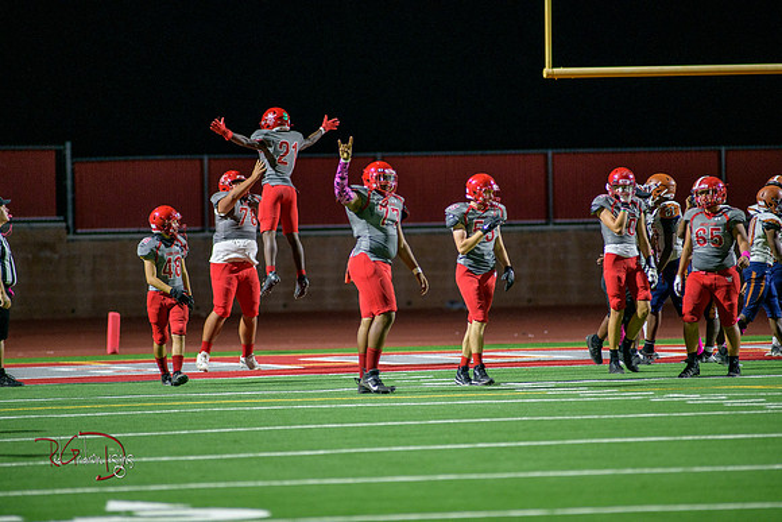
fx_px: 6518
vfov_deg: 4.6
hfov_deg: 6.9
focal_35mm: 300
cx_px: 391
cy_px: 261
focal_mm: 300
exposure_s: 1/500
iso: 2000
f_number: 2.8
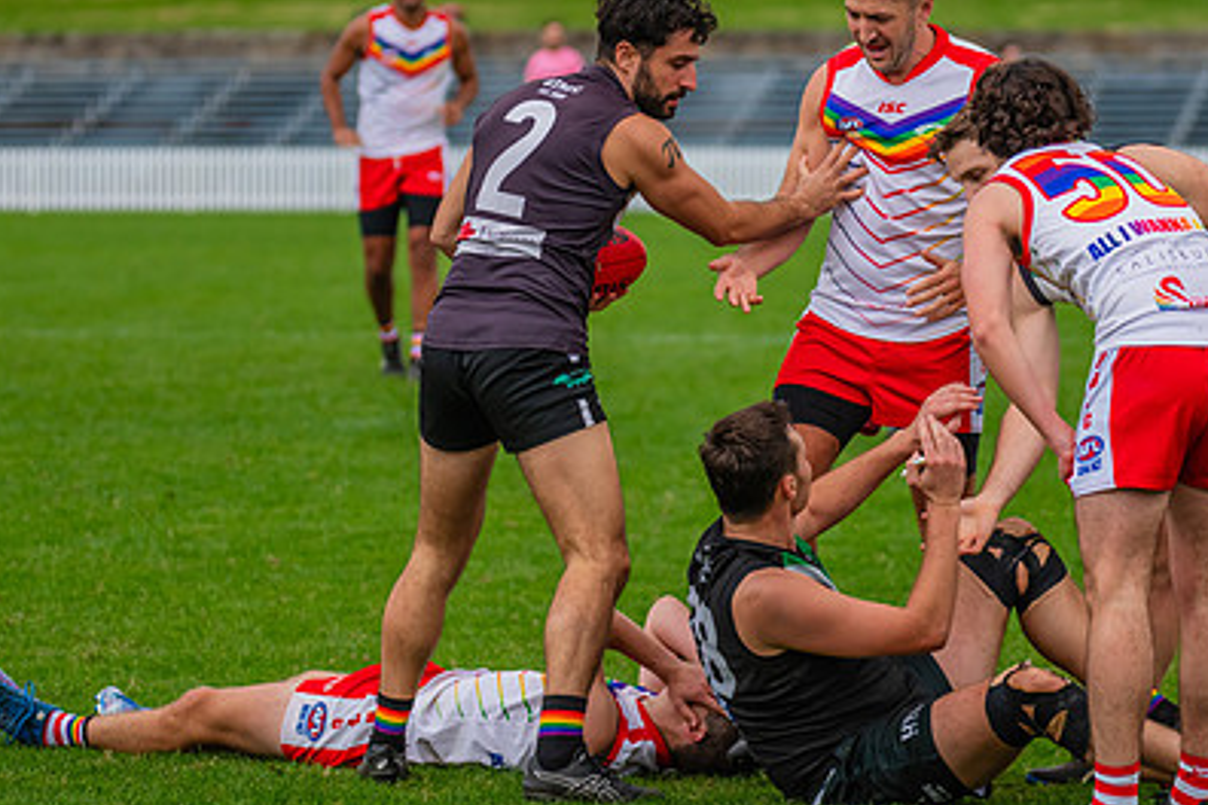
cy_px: 319
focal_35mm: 249
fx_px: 8355
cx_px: 696
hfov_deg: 8.3
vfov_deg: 5.5
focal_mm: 170
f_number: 4
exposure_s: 1/1000
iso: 800
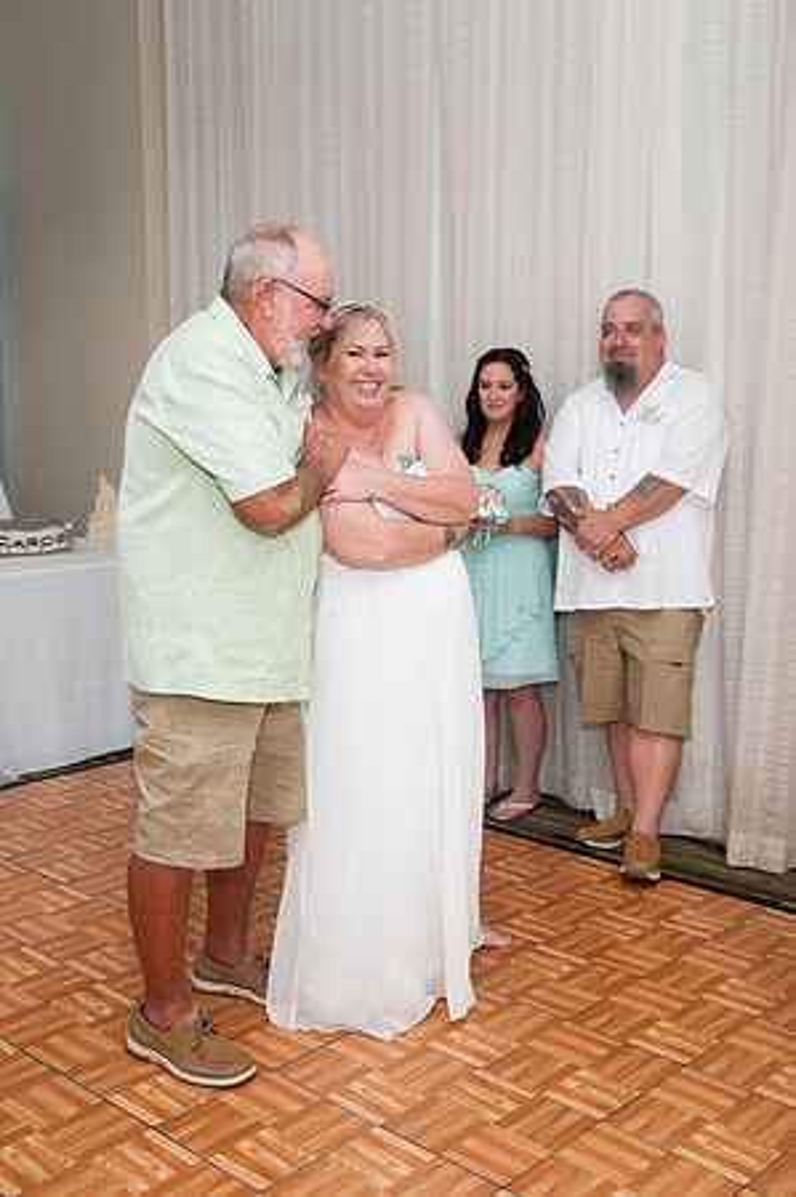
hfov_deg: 32.9
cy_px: 598
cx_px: 398
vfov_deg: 48.0
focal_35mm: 40
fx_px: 1346
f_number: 5.6
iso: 400
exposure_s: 1/250
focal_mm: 27
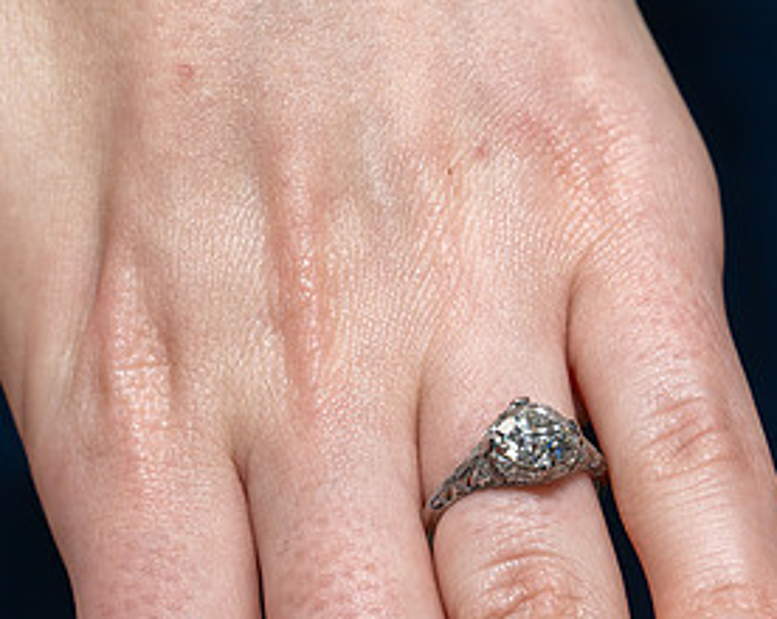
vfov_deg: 8.2
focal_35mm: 187
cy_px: 594
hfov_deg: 10.3
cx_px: 366
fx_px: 4294
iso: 250
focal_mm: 70
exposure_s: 1/250
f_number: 6.3
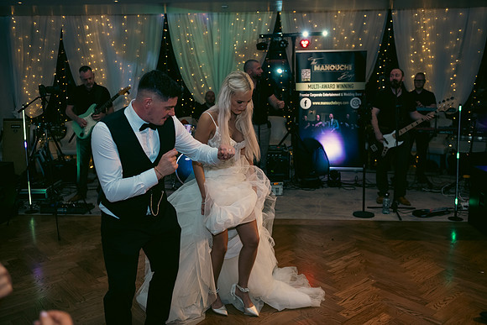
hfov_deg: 55.8
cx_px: 244
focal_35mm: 34
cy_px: 162
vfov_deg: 38.9
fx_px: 460
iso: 640
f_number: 3.5
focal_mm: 34
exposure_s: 1/160
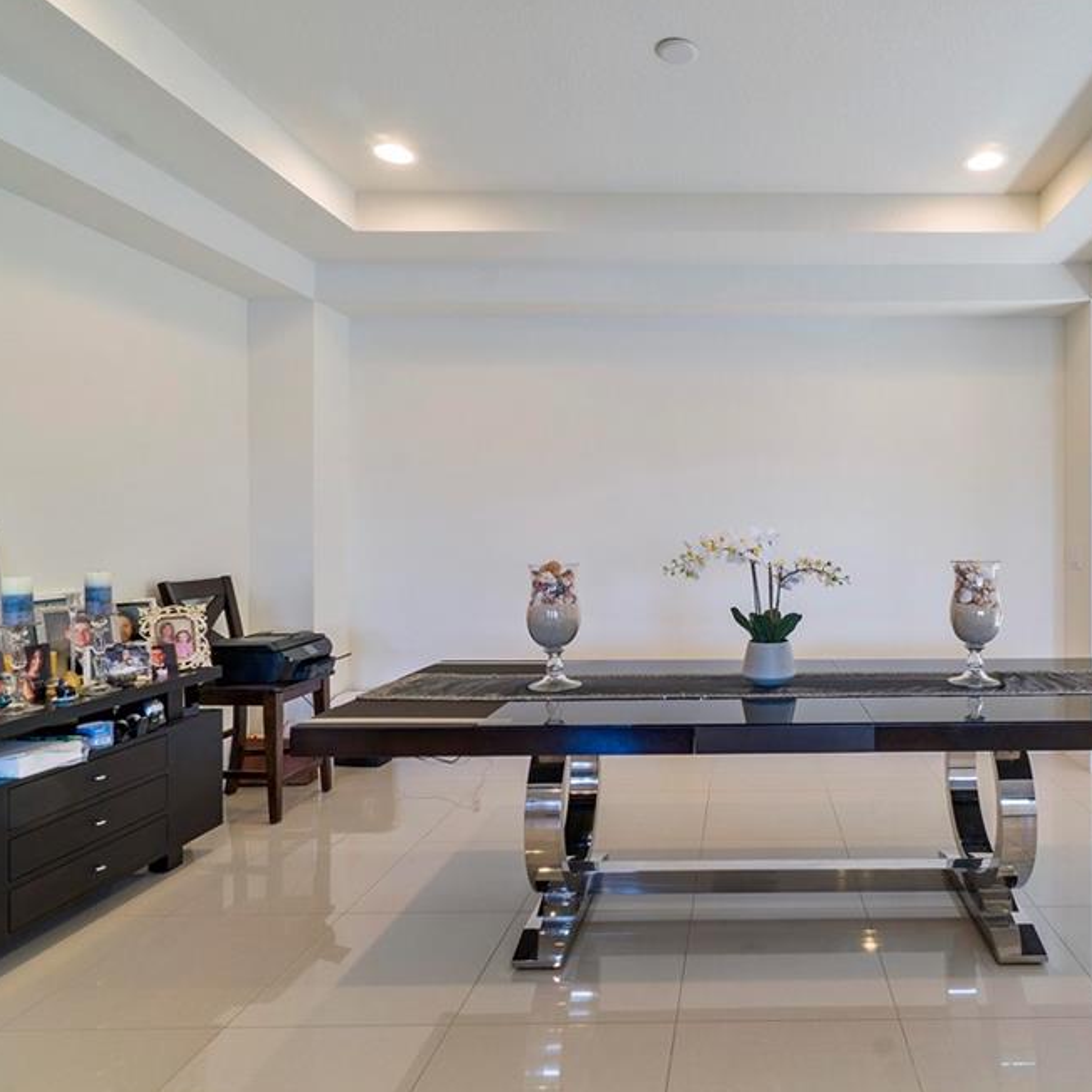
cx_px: 767
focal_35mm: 20
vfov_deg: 74.8
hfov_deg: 71.5
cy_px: 528
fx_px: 714
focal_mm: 10
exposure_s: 1/5
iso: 160
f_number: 11
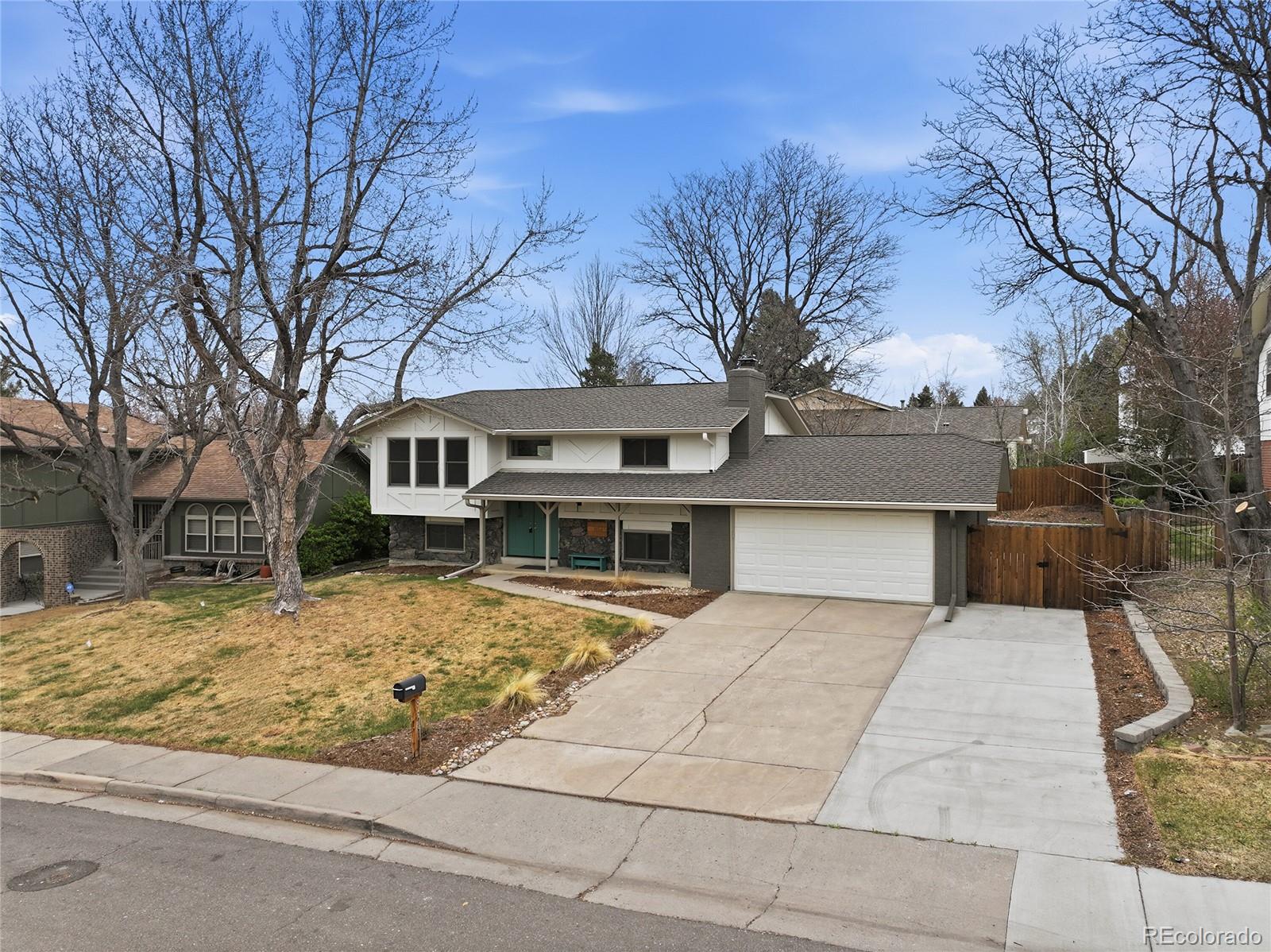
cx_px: 636
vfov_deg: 56.8
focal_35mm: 24
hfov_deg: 71.6
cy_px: 476
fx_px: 881
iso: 110
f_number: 2.8
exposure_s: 1/1250
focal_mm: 12.3
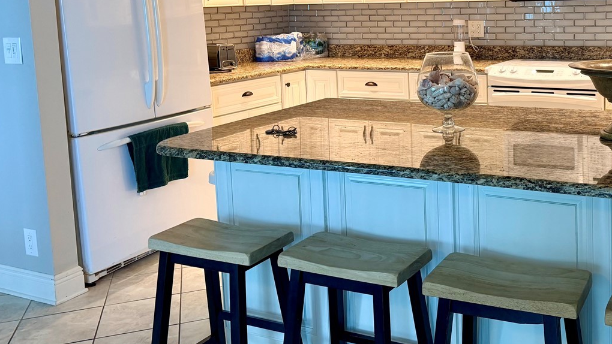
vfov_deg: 28.5
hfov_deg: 47.6
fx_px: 665
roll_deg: +1.8
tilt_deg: -5.9
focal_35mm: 41
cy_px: 75
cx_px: 455
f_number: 1.78
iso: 160
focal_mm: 6.76
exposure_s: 1/120
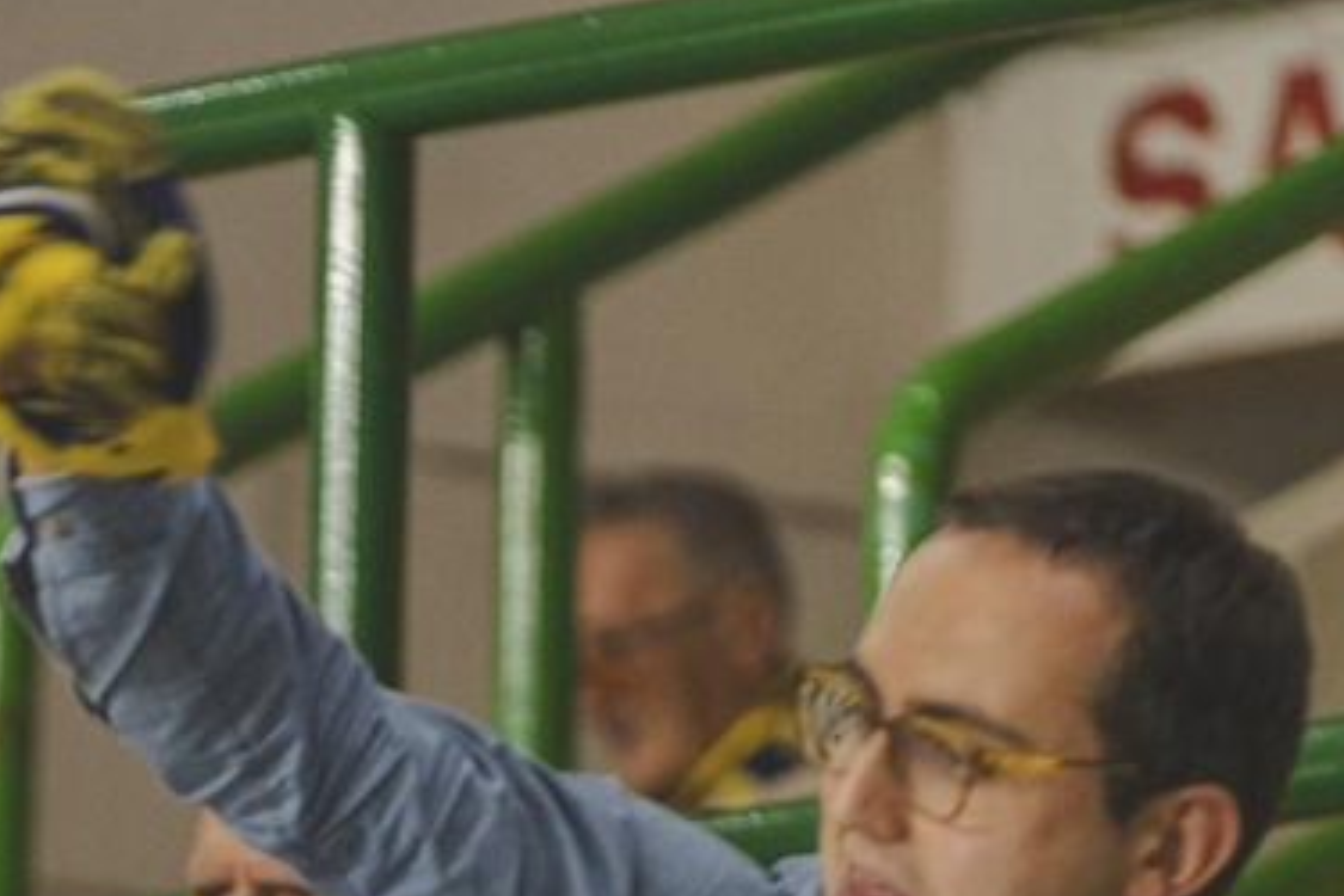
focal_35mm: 854
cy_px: 1355
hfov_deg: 2.4
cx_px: 32
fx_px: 31880
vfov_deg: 1.6
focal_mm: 200
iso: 800
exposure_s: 1/250
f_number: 3.5
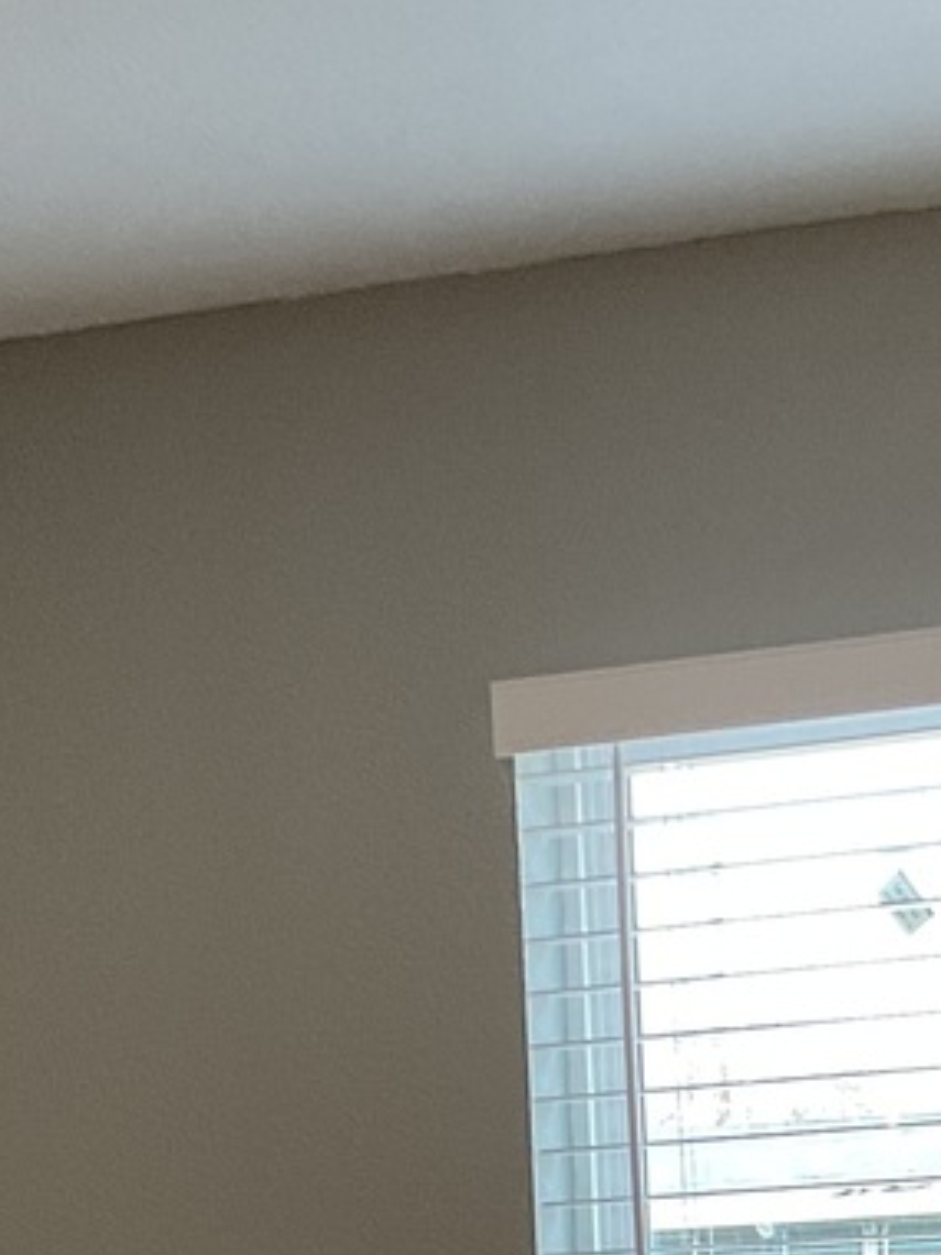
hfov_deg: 13.4
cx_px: 763
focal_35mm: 110
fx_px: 3987
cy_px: 1579
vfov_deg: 17.0
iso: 50
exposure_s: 1/60
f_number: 1.8
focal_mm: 3
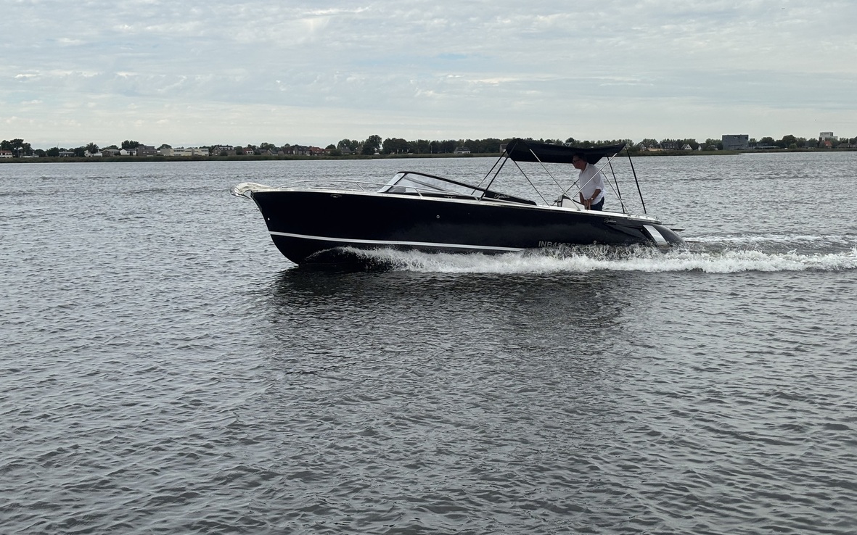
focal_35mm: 56
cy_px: 222
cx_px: 424
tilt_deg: -2.7
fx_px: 1308
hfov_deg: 36.3
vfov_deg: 23.1
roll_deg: +1.0
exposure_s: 1/2639
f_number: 1.6
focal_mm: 5.96
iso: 40
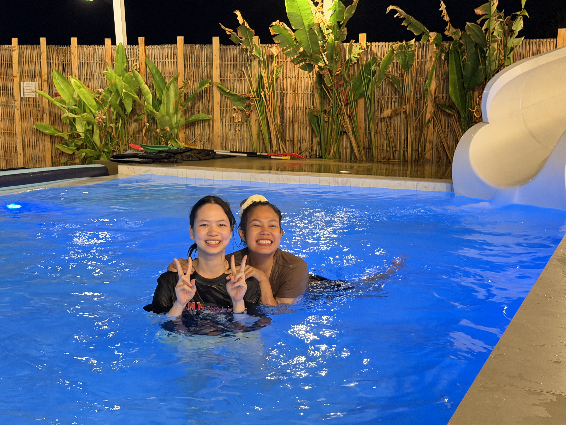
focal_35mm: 48
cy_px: 212
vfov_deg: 30.3
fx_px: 785
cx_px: 283
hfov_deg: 39.7
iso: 500
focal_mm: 6.76
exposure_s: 1/25
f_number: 1.78
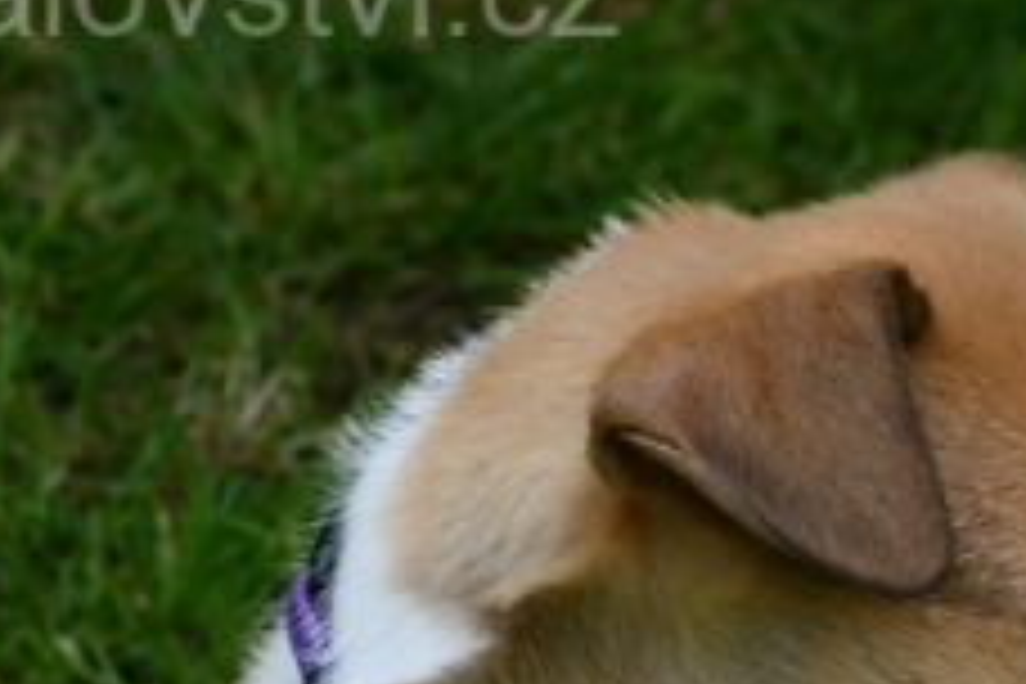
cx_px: 945
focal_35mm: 485
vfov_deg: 2.8
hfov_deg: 4.2
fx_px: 13821
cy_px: 1112
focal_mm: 92
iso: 200
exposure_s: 1/250
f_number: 7.1
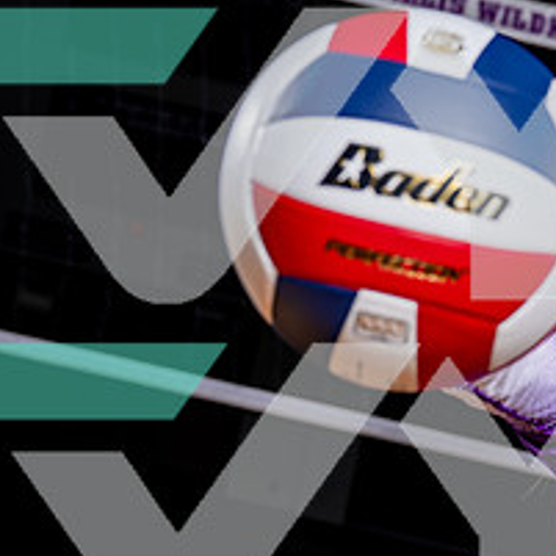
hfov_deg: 15.3
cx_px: 642
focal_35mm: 110
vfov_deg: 15.7
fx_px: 1999
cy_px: 491
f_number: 4
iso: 100
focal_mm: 44
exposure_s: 1/250
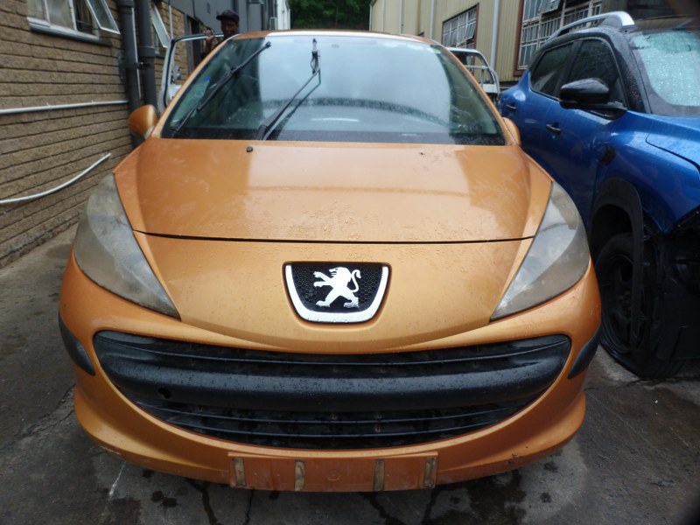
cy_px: 262
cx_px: 350
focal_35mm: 25
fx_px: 506
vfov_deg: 54.9
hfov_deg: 69.4
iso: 80
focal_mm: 4.5
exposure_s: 1/100
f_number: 3.2
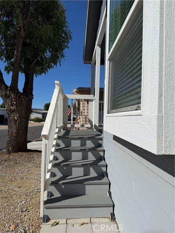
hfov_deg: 56.8
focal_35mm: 24
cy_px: 116
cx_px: 88
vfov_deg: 71.6
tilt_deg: -0.1
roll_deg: -2.1
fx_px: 162
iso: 80
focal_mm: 6.76
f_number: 1.78
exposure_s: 1/11905
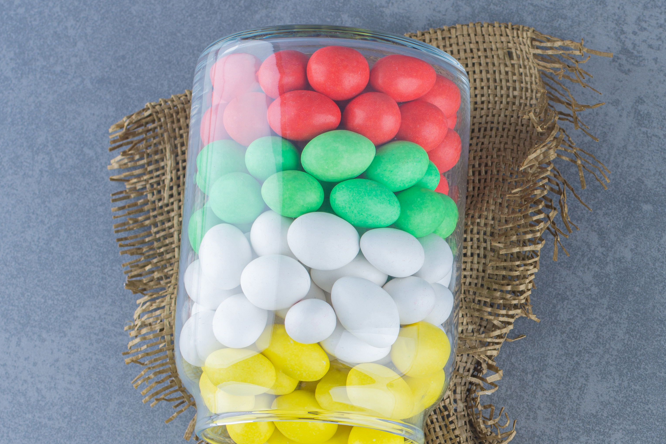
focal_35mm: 148
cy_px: 421
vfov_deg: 9.2
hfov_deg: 13.7
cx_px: 645
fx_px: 2738
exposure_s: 1/200
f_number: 8
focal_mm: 50
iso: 100
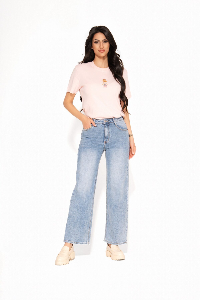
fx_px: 633
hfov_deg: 17.9
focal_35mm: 76
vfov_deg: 26.7
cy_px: 150
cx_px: 100
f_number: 9
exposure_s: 1/160
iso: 100
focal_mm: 76
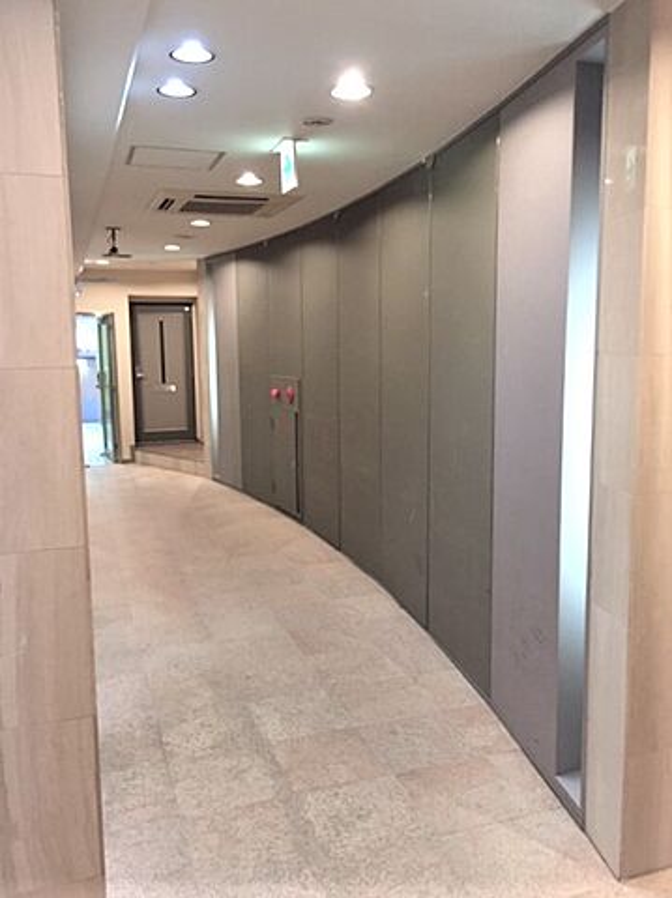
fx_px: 752
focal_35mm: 29
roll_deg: +0.2
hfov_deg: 48.2
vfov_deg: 61.7
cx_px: 336
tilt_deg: -5.9
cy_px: 449
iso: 250
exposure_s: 1/24
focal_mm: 4.15
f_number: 2.2
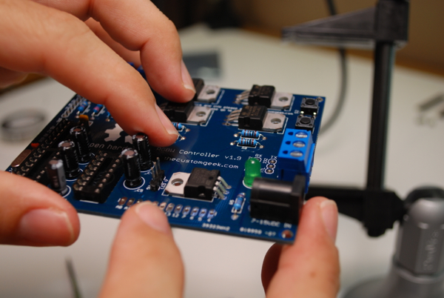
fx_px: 556
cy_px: 149
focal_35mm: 45
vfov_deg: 30.0
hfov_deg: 43.5
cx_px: 222
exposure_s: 1/60
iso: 200
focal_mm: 30
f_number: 4.8
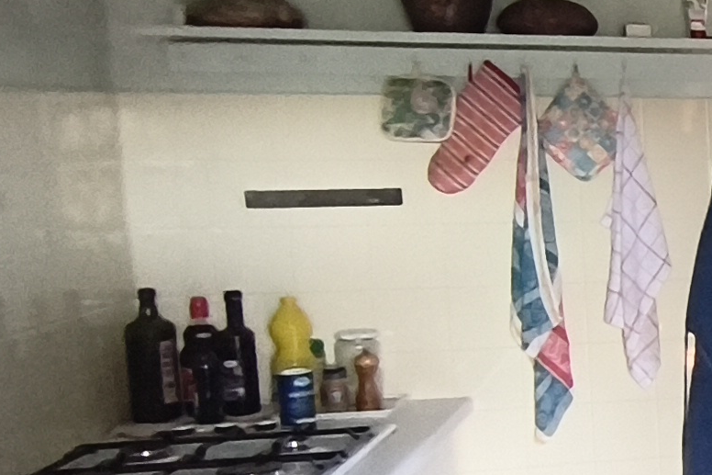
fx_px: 1305
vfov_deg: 20.6
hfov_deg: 21.1
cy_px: 288
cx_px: 1265
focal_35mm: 66
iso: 200
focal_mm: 1.65
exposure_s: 1/50
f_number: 2.2
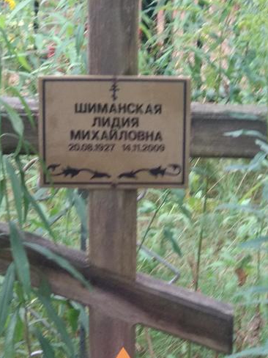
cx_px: 113
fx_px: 661
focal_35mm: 64
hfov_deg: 22.9
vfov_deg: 30.3
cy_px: 172
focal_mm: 5.99
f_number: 2.6
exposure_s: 1/60
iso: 320
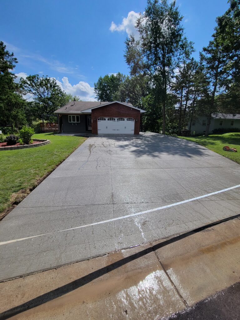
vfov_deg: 106.2
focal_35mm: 13
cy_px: 160
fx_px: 120
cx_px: 120
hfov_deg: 89.9
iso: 50
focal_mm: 2.2
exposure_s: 1/2032
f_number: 2.2
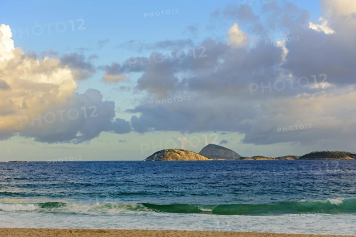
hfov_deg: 33.4
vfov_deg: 22.6
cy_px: 118
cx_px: 178
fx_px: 593
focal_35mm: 60
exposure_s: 1/160
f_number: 9
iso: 100
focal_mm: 40
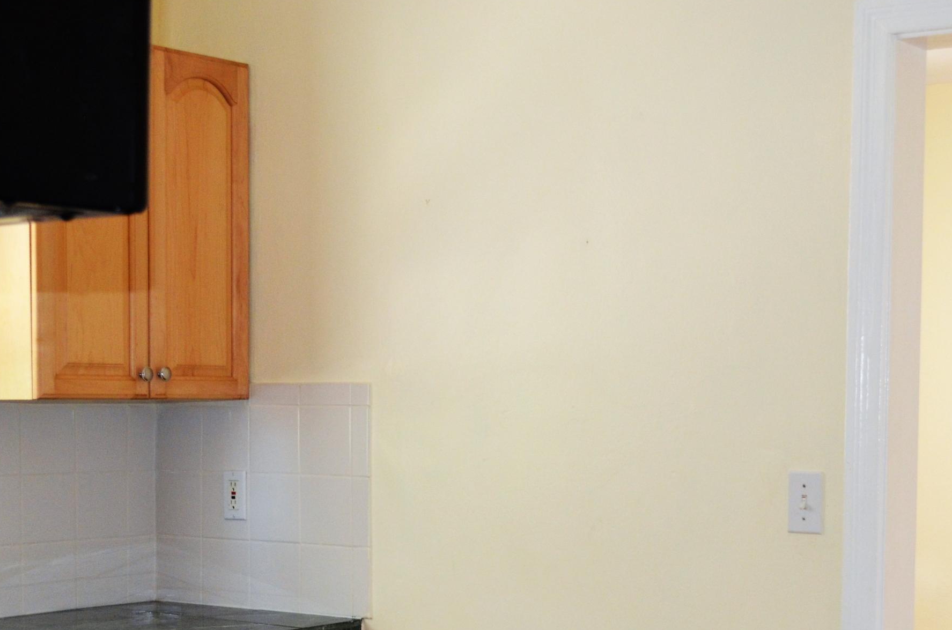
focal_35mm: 71
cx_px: 506
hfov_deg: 28.5
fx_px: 1873
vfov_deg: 18.9
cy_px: 525
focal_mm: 28
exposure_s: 1/60
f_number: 4.5
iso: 1000
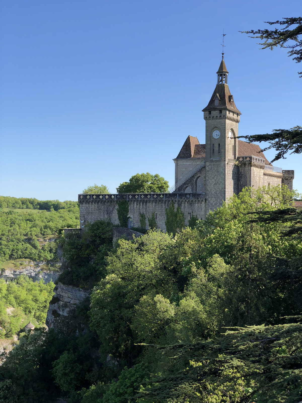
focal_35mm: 52
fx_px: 605
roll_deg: +0.0
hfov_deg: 28.0
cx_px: 151
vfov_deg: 36.8
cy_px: 202
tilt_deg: +1.4
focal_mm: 6
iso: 16
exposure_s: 1/706
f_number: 2.4
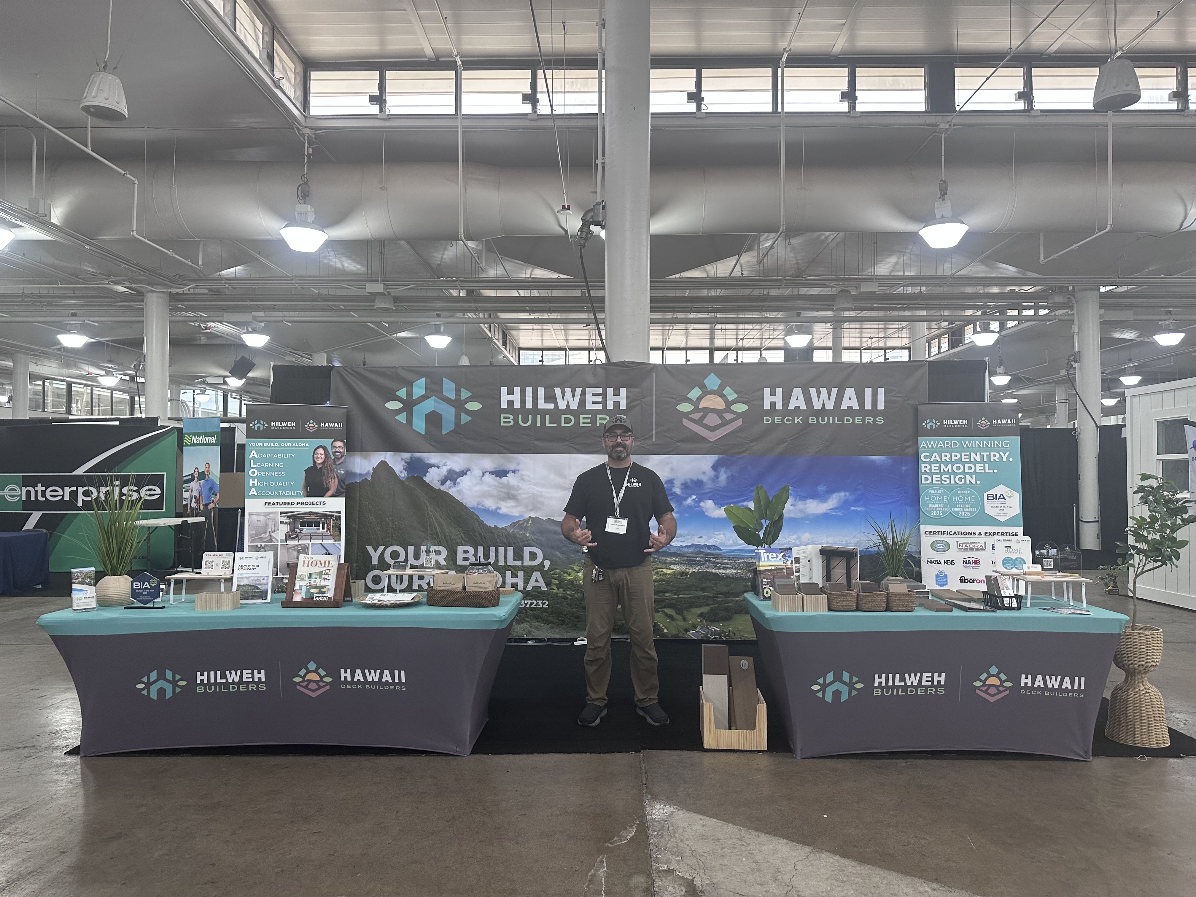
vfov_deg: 56.8
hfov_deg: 71.6
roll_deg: +0.0
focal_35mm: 24
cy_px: 448
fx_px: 829
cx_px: 598
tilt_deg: +1.8
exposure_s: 1/60
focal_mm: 6.86
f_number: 1.78
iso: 200
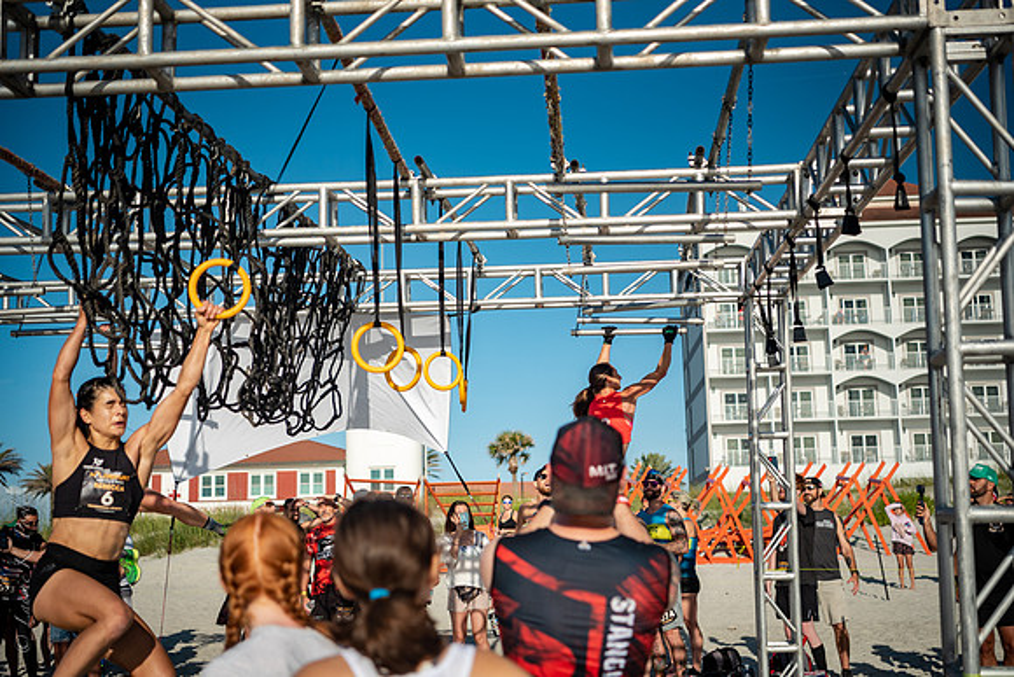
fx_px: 1352
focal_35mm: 48
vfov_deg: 28.1
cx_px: 507
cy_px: 338
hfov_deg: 41.1
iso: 320
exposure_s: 1/4000
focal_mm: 48
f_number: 2.8
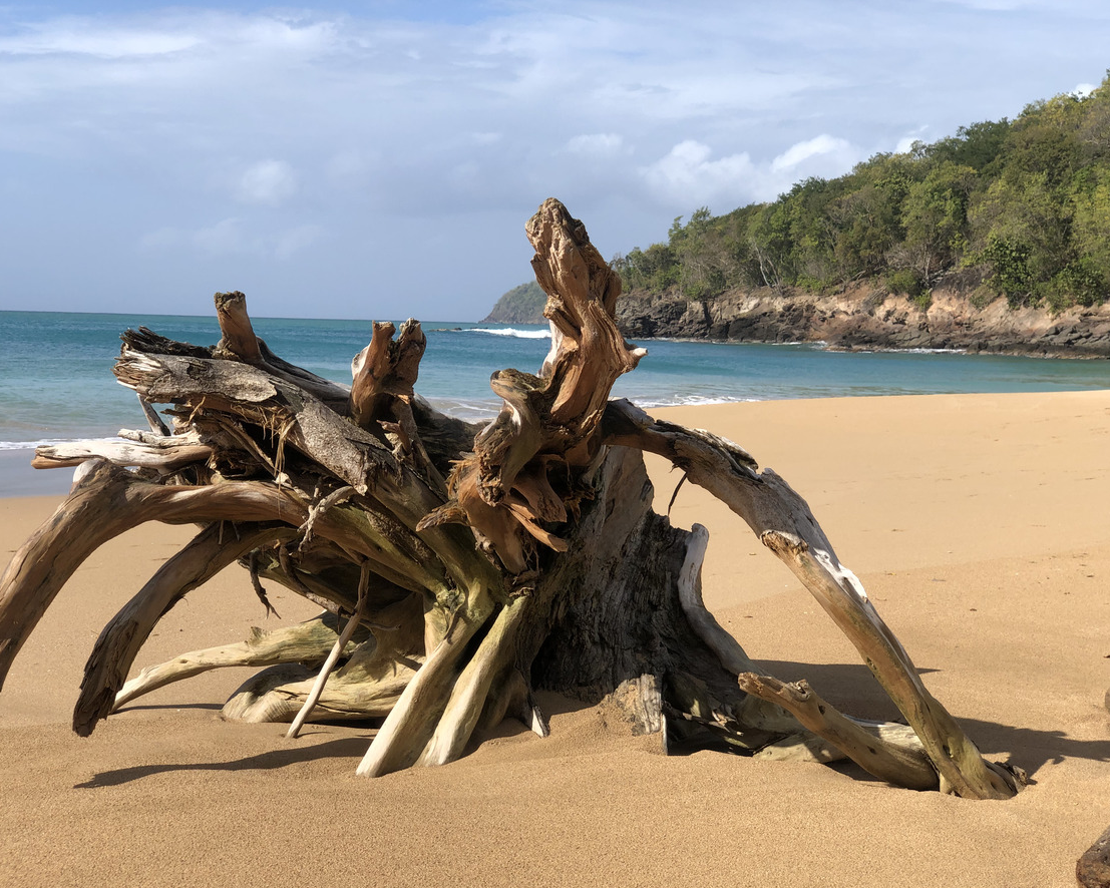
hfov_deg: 34.1
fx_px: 1807
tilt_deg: -4.1
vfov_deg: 27.6
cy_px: 450
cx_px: 528
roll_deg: -0.3
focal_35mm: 55
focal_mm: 6
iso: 16
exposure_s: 1/1230
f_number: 2.4
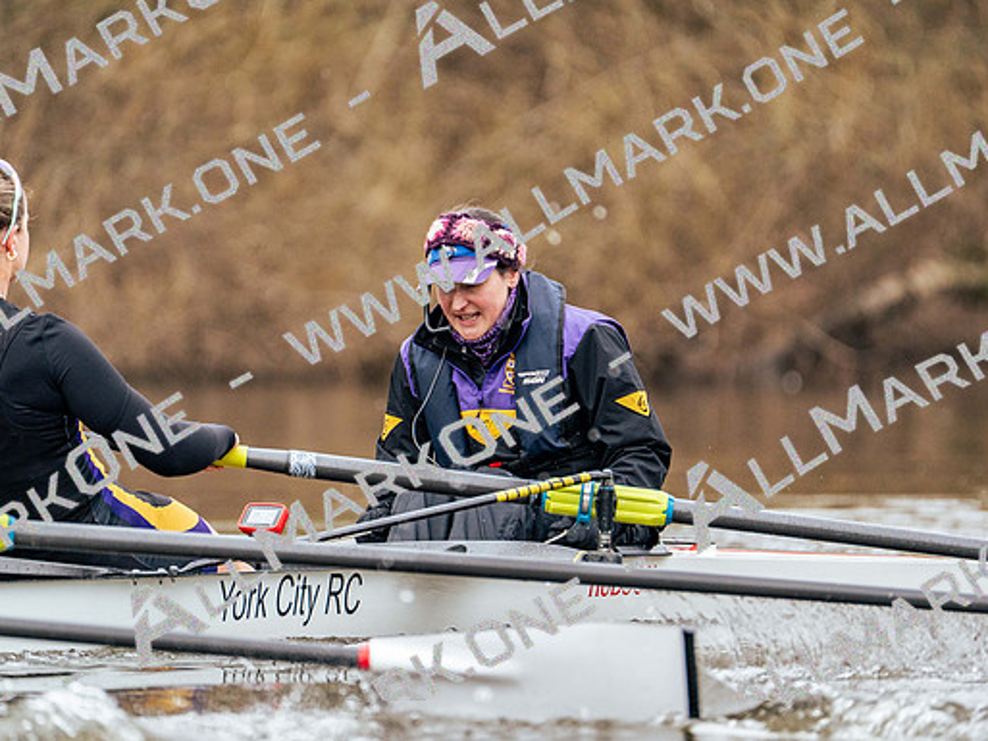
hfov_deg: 3.0
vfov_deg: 2.3
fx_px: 18614
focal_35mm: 652
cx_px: 522
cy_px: 370
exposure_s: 1/2000
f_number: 6.3
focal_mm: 600
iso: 2500
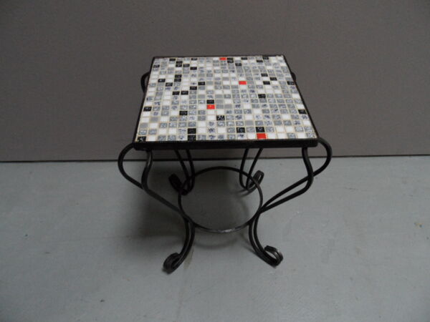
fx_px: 298
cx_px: 215
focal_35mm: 24
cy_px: 161
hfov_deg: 71.6
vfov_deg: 56.8
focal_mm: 3.9
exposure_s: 1/10
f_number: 3.2
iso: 400
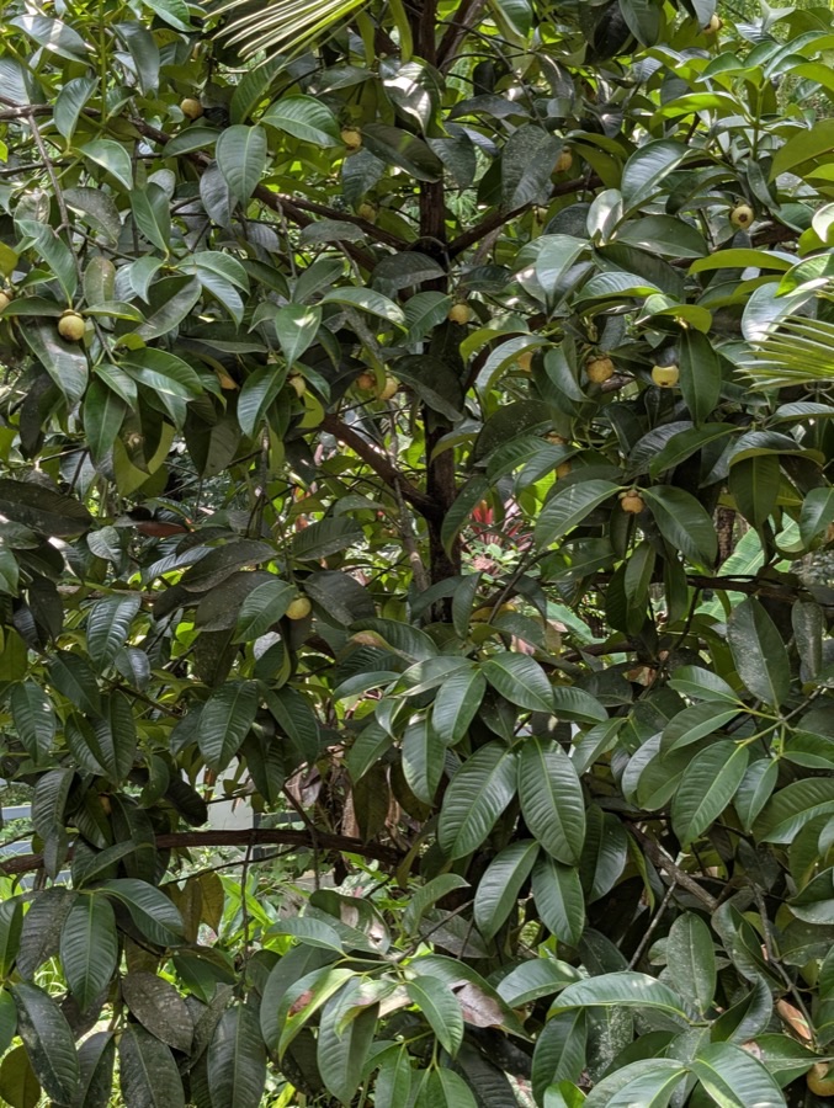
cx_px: 417
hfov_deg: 29.7
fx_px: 1571
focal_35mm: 49
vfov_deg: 38.9
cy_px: 554
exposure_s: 1/130
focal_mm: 6.9
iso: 21
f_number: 1.68
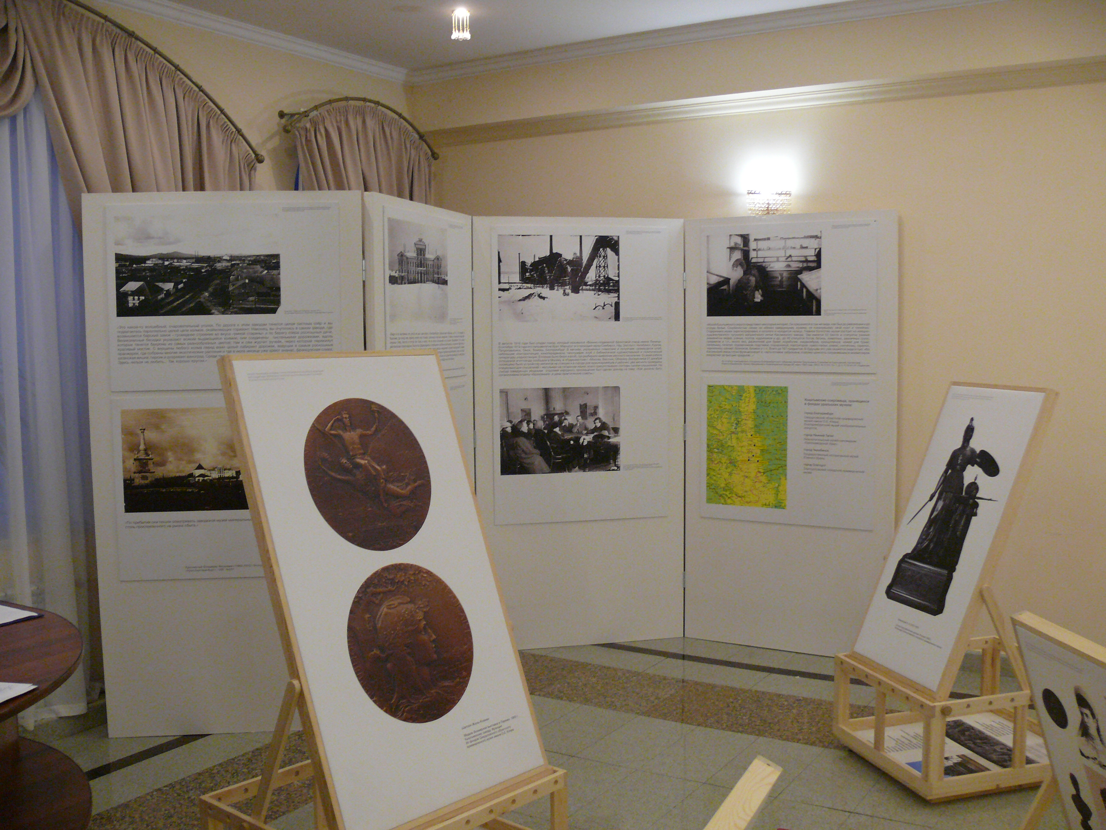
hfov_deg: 52.6
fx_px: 1118
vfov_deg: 40.7
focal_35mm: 35
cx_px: 553
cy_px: 415
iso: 320
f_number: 2.8
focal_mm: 7.4
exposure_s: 1/30
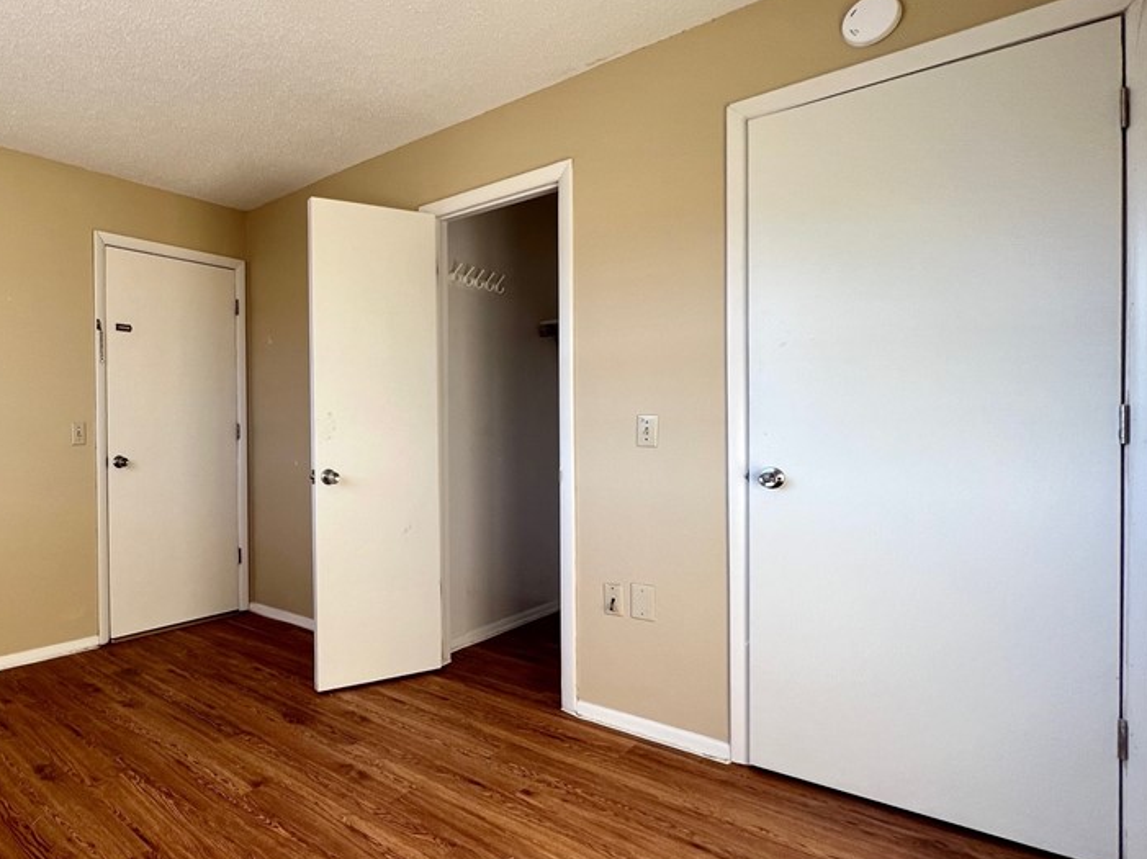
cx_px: 317
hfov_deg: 79.6
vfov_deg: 68.6
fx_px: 629
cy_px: 434
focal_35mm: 19
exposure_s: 1/99
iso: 50
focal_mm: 1.57
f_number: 1.8
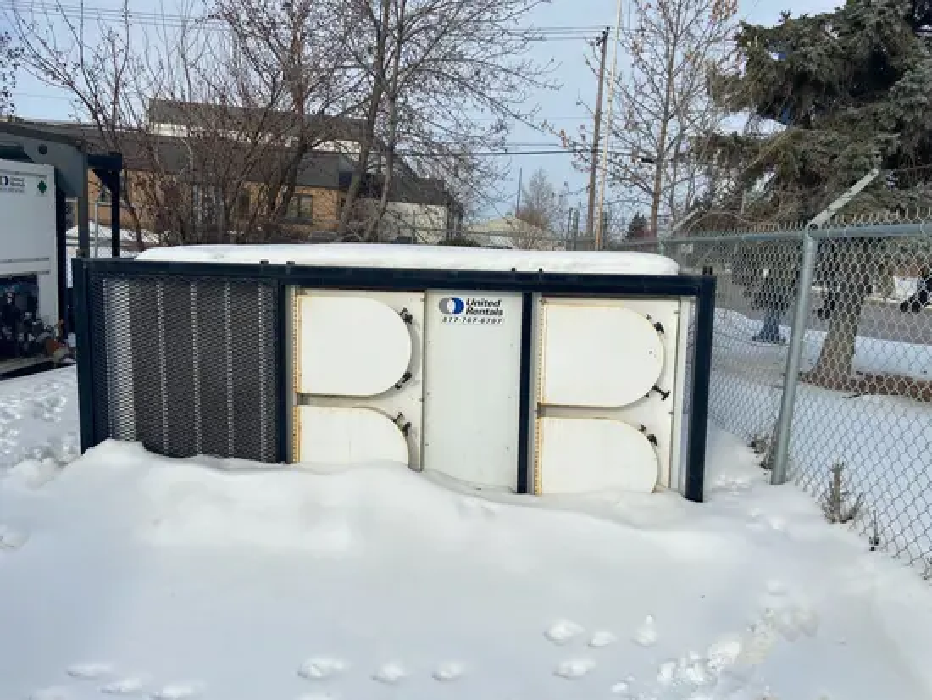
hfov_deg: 67.3
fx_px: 700
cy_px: 350
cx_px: 466
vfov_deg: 53.1
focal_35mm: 26
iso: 32
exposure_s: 1/5747
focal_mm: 4.25
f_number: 1.8
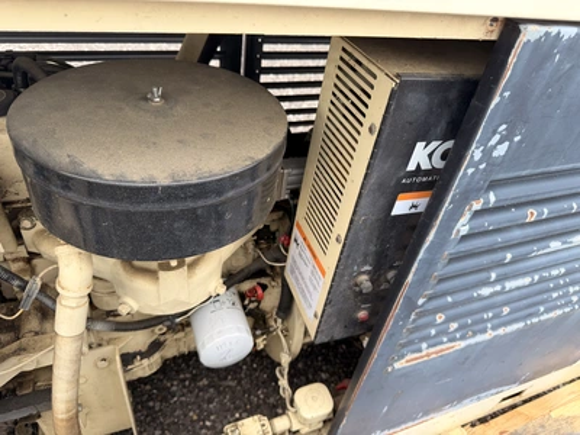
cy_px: 218
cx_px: 290
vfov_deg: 56.8
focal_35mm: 24
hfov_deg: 71.6
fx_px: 402
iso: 80
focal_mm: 6.76
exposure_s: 1/563
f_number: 1.78
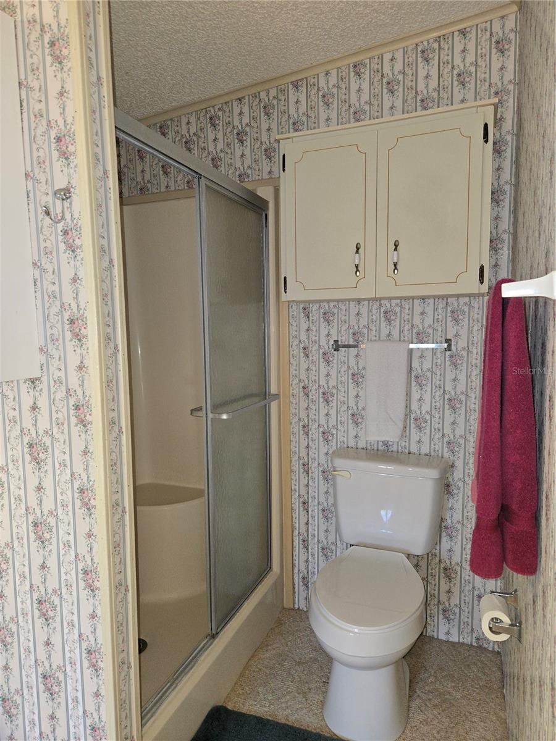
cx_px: 278
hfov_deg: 58.9
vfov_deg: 73.9
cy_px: 370
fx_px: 493
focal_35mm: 23
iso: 125
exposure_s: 1/40
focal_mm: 5.4
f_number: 1.8
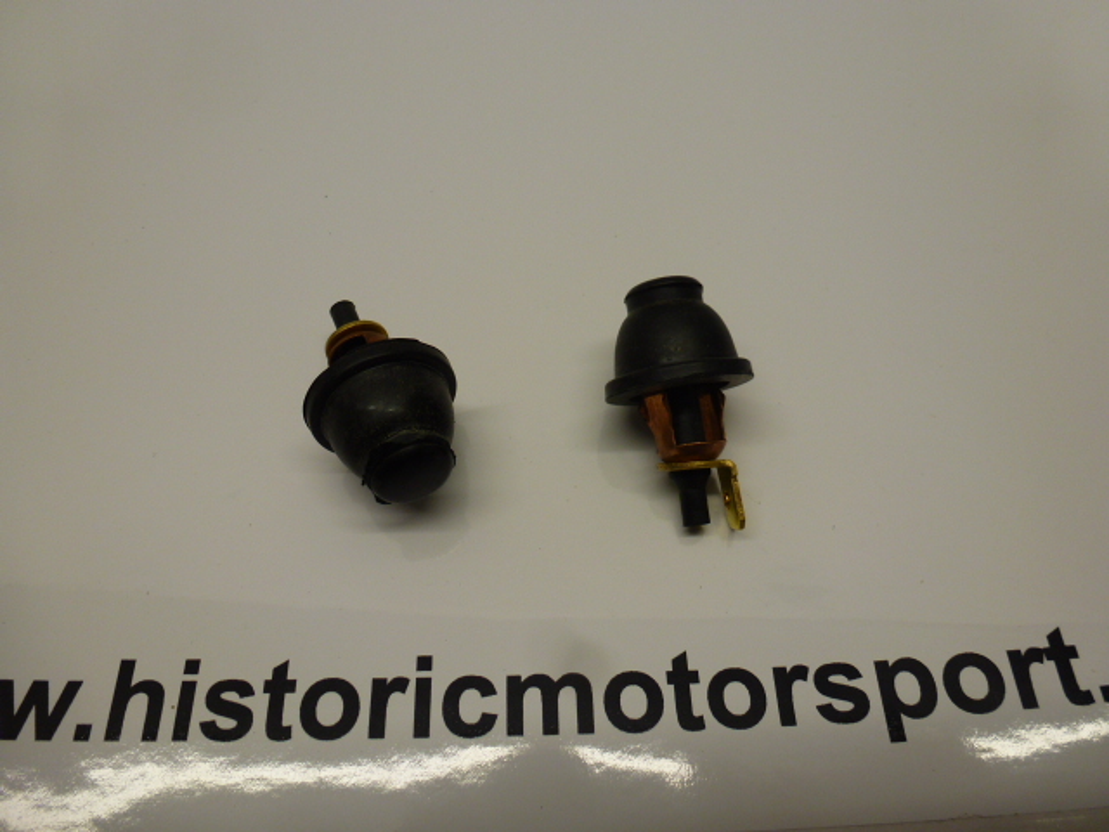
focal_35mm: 24
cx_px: 554
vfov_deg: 56.8
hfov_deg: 71.6
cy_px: 416
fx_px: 769
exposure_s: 1/125
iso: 100
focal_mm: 4.3
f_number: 3.3
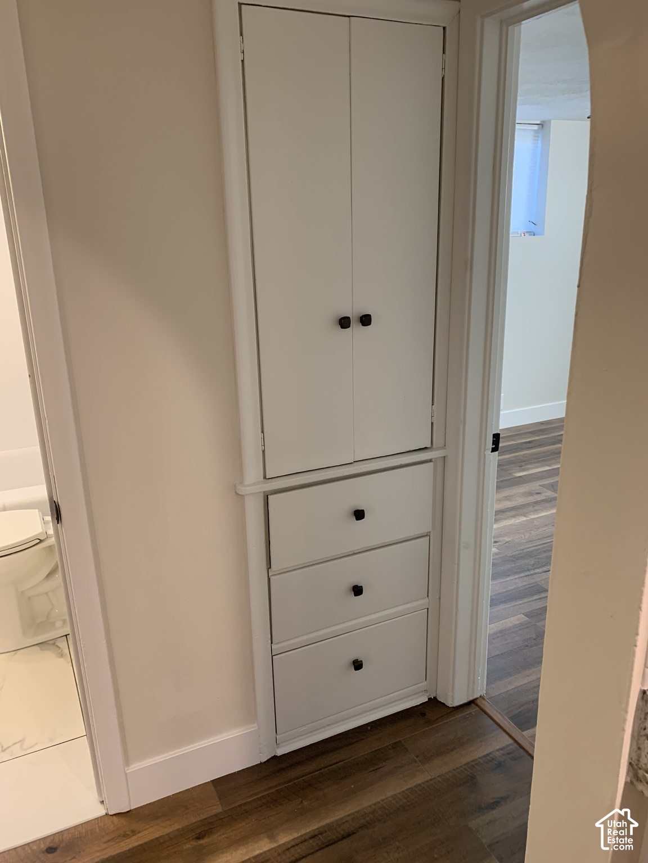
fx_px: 649
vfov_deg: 67.3
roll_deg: +1.5
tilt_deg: -16.0
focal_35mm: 26
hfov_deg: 53.1
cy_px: 432
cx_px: 324
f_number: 1.8
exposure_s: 1/60
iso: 125
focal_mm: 4.25
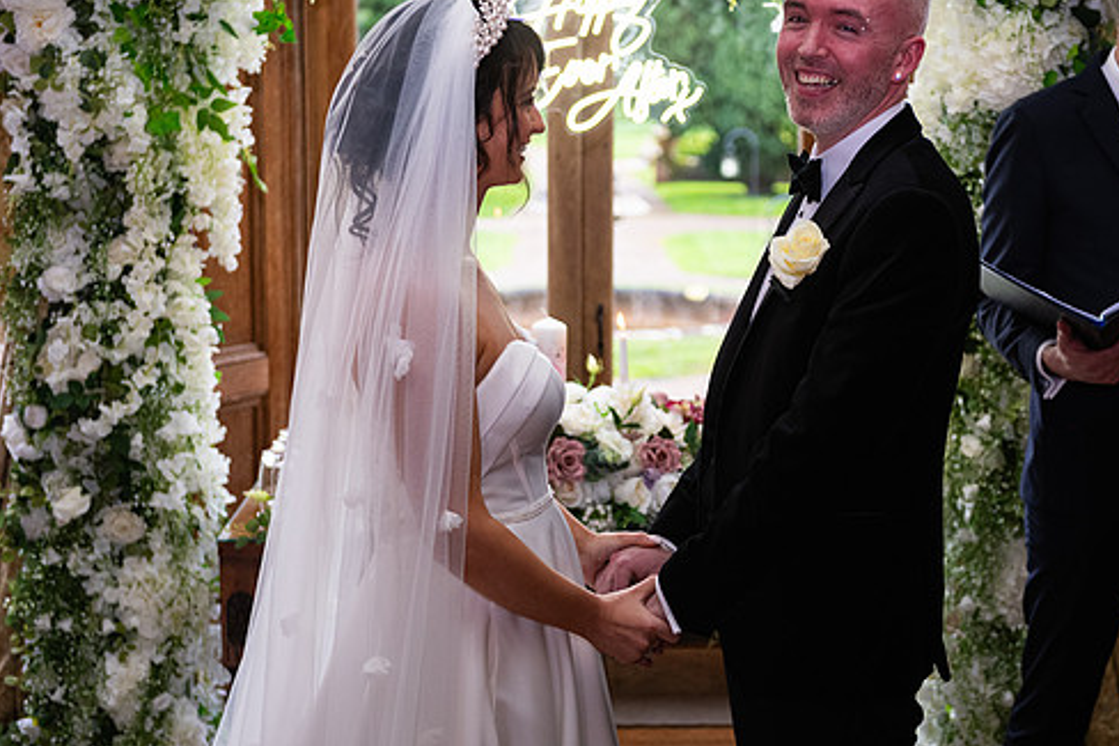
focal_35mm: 69
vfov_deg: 19.7
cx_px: 658
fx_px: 2144
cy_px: 311
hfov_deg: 29.2
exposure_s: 1/160
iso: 1000
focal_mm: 58
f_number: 3.5
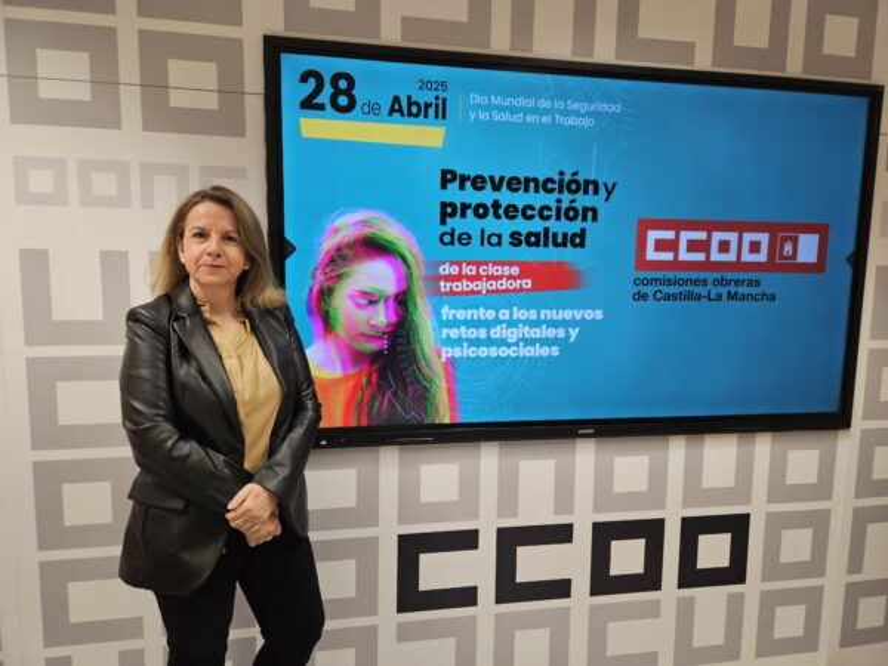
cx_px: 444
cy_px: 333
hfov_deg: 73.9
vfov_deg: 58.9
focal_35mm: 23
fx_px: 590
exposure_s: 1/100
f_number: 1.8
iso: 50
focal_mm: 5.4
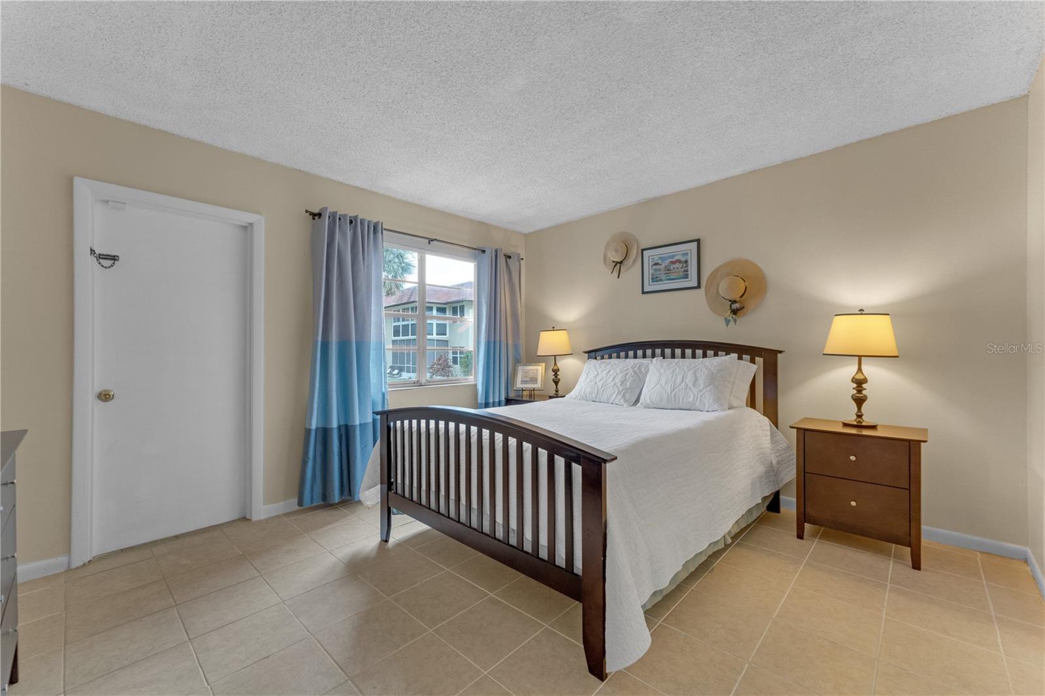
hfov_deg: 104.3
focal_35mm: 14
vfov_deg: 81.2
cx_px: 522
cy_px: 348
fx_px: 406
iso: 1600
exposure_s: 1/400
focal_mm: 14
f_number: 11
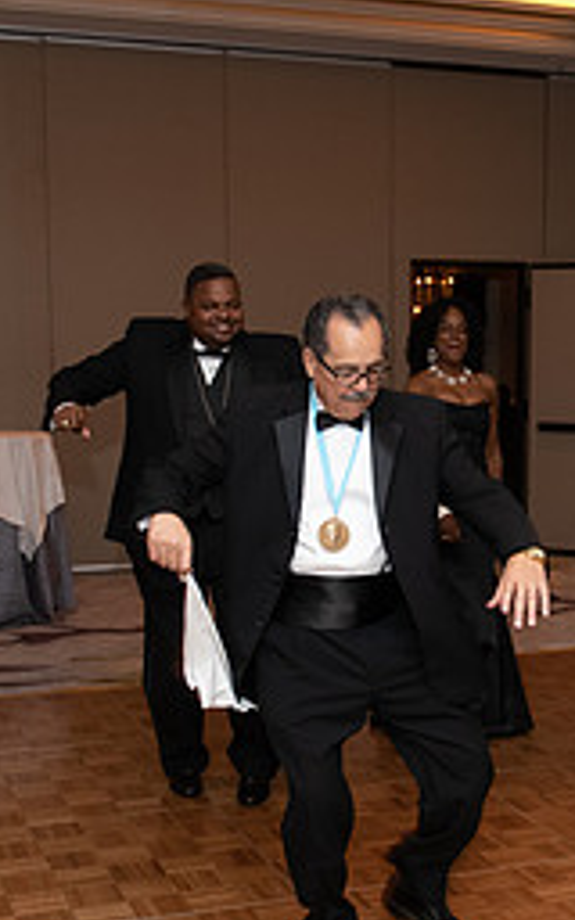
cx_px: 402
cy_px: 606
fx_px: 1504
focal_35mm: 60
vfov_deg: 33.7
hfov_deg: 21.5
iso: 1600
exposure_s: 1/50
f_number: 2.8
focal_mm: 26
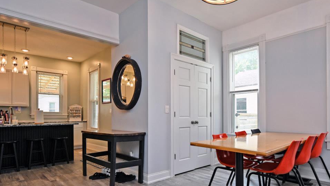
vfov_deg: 49.1
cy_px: 115
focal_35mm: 23
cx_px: 193
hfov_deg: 78.1
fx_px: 201
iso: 200
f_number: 4.5
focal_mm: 14
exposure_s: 1/60
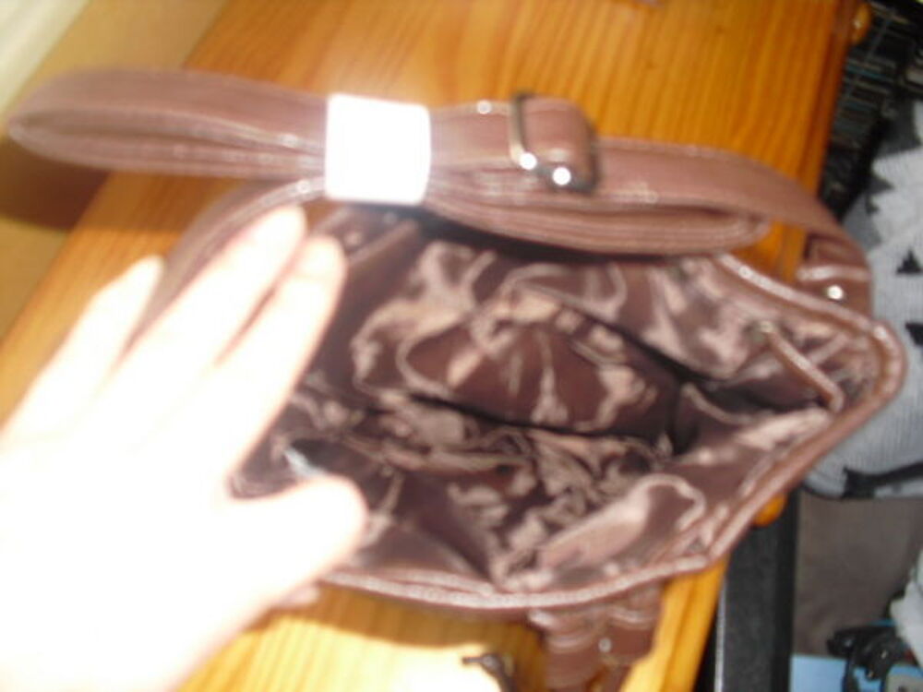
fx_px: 960
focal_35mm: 36
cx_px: 462
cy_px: 346
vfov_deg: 39.7
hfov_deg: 51.4
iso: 100
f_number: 3.1
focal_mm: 6.3
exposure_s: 1/60
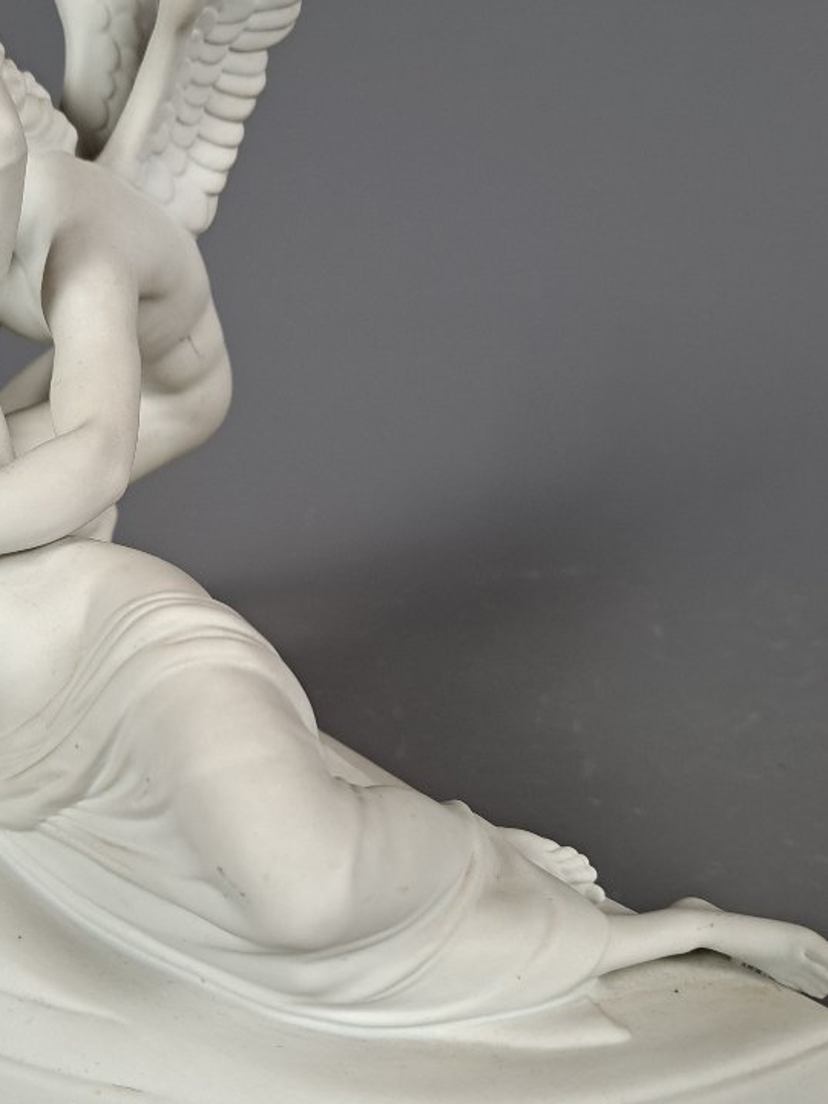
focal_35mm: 40
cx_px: 213
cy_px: 511
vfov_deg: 46.8
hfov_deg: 35.2
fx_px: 1276
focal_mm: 5.23
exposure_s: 1/50
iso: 125
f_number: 1.8
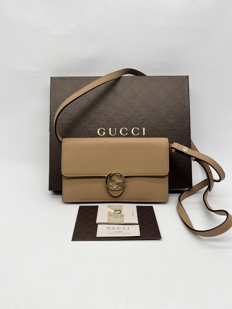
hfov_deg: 53.1
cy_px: 154
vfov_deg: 67.3
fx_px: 232
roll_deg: -1.2
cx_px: 116
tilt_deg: -19.8
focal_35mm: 26
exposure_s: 1/197
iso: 40
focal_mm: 5.7
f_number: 1.5
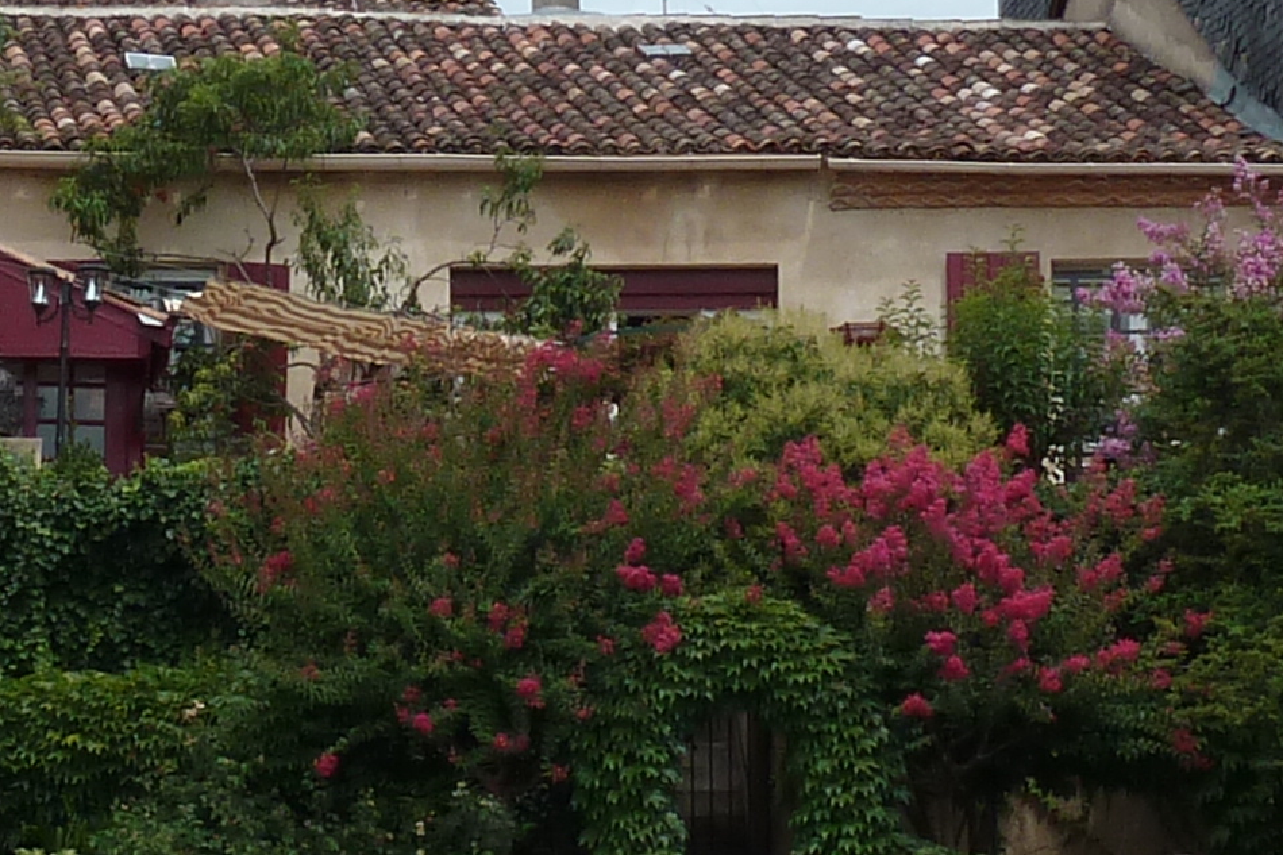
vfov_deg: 7.5
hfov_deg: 11.2
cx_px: 429
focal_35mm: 184
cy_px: 396
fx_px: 6556
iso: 80
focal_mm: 6.9
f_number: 5
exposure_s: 1/500
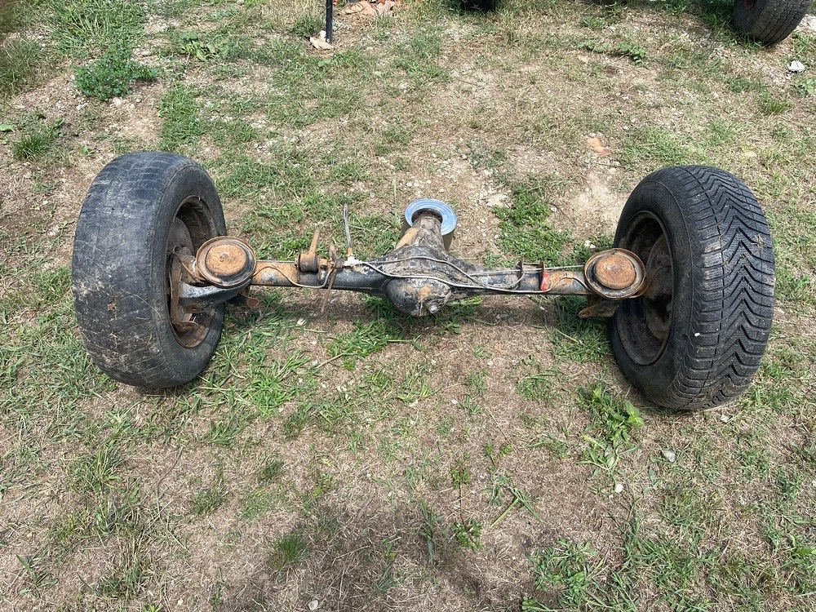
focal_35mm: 25
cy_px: 306
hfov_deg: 69.4
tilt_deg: -46.1
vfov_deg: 54.9
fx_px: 589
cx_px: 408
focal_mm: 5.1
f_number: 1.6
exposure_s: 1/1387
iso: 32
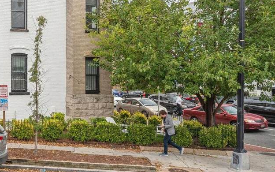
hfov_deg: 38.8
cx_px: 3
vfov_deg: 26.7
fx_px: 345
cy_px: 7
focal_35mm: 46
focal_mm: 22
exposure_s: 1/60
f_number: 8
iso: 400
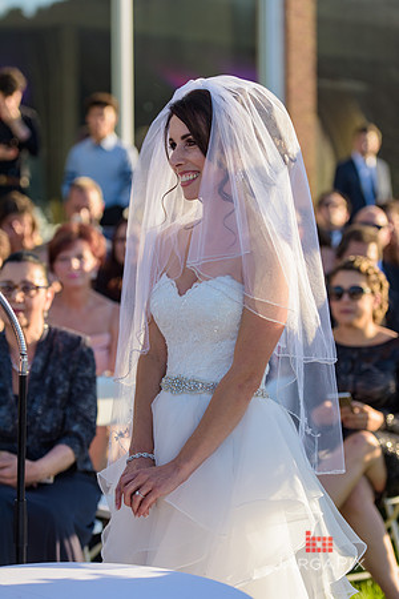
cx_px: 200
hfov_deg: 14.0
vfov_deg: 20.8
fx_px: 1629
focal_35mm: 98
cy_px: 300
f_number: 3.2
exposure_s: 1/1600
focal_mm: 98
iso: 200
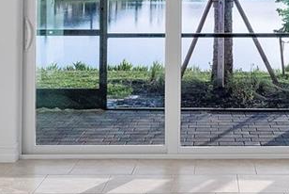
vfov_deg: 15.9
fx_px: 667
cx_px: 237
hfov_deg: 24.0
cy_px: -32
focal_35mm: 83
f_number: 8
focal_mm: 16
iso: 500
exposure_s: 1/200
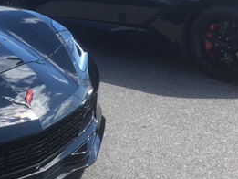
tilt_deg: -19.7
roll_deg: +6.4
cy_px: 86
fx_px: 488
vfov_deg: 20.7
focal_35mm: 71
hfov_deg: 27.1
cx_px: 67
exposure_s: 1/549
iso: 25
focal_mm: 4.15
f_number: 2.2
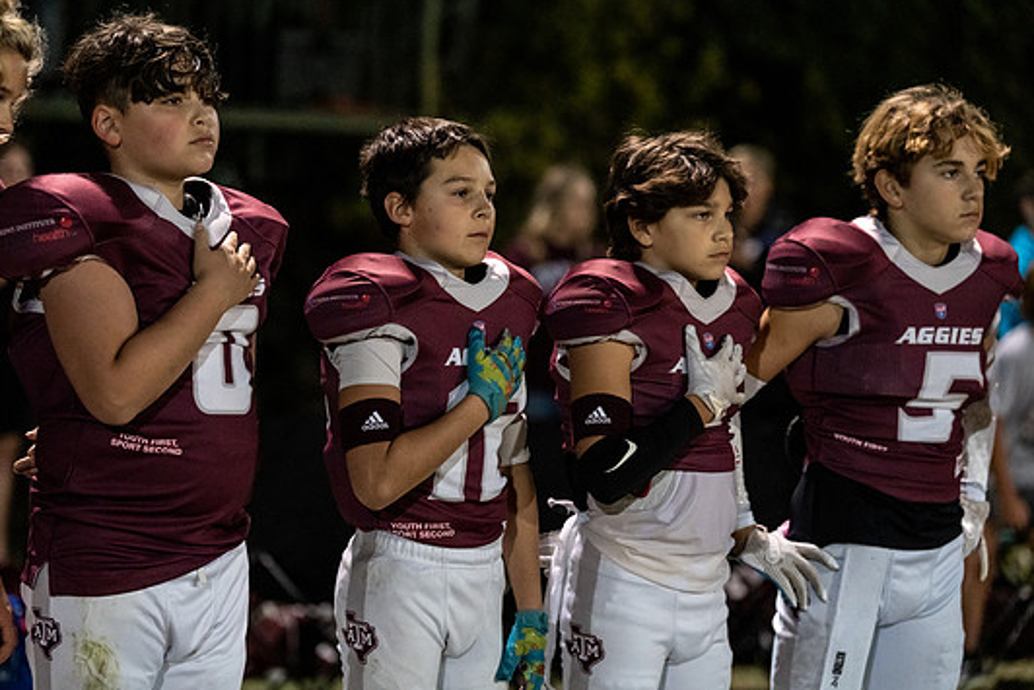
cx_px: 486
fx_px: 4137
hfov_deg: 14.2
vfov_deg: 9.5
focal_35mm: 144
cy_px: 318
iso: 5000
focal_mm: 132
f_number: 2.8
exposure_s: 1/320
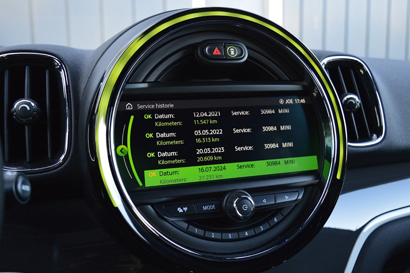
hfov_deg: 57.3
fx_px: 375
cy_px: 136
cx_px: 205
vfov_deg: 39.9
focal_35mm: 33
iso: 800
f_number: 4.5
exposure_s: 1/60
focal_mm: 22
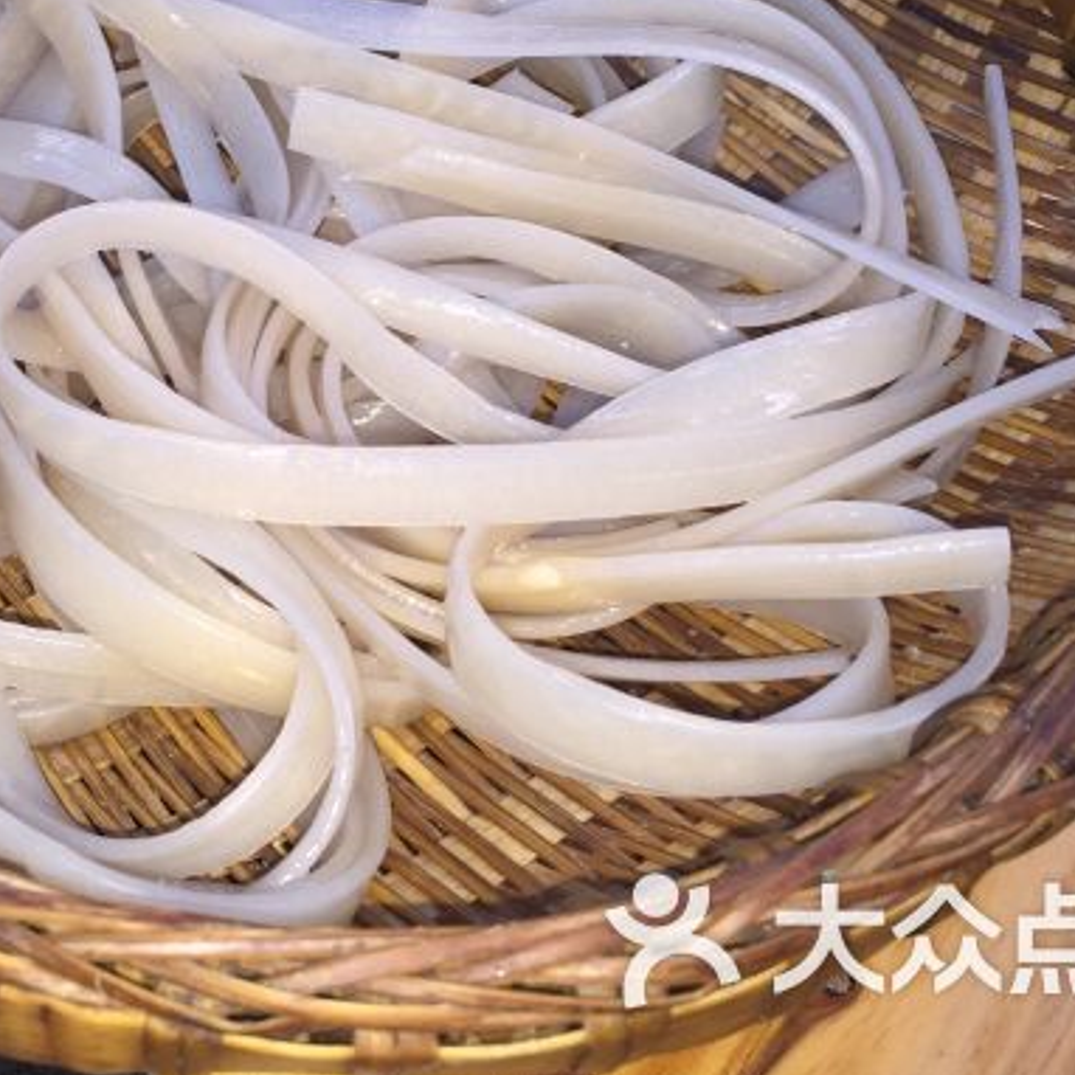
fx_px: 1651
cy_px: 348
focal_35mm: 47
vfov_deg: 35.7
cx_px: 326
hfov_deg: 35.6
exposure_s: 1/64
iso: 32
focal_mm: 4.15
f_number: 2.2
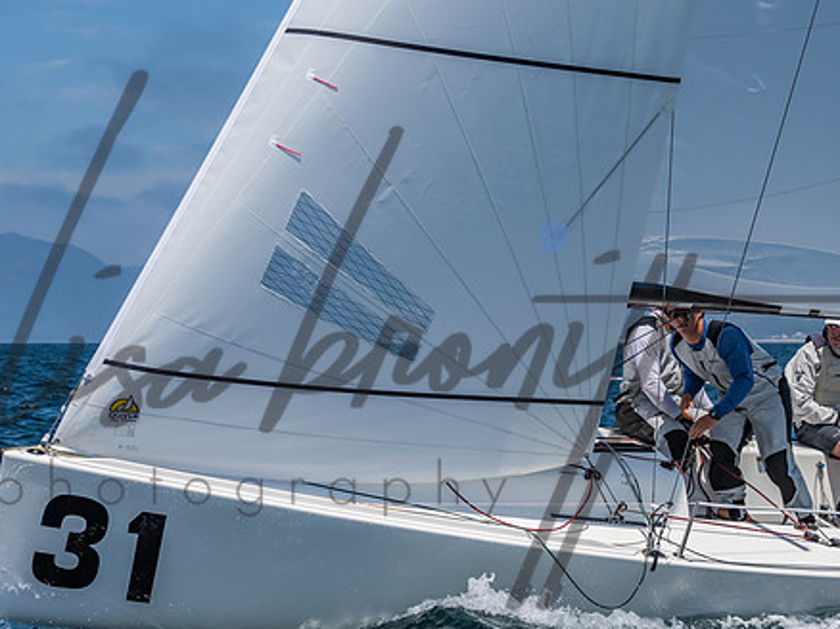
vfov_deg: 13.3
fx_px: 2692
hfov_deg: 17.7
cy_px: 315
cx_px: 378
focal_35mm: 111
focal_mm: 80
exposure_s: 1/2000
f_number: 6.3
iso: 400
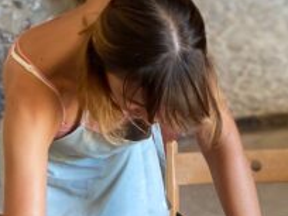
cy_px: 172
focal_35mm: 102
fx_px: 849
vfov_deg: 14.4
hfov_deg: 19.3
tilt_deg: -25.6
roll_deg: +13.6
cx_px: 144
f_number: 1.8
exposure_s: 1/60
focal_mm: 4.25
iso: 125
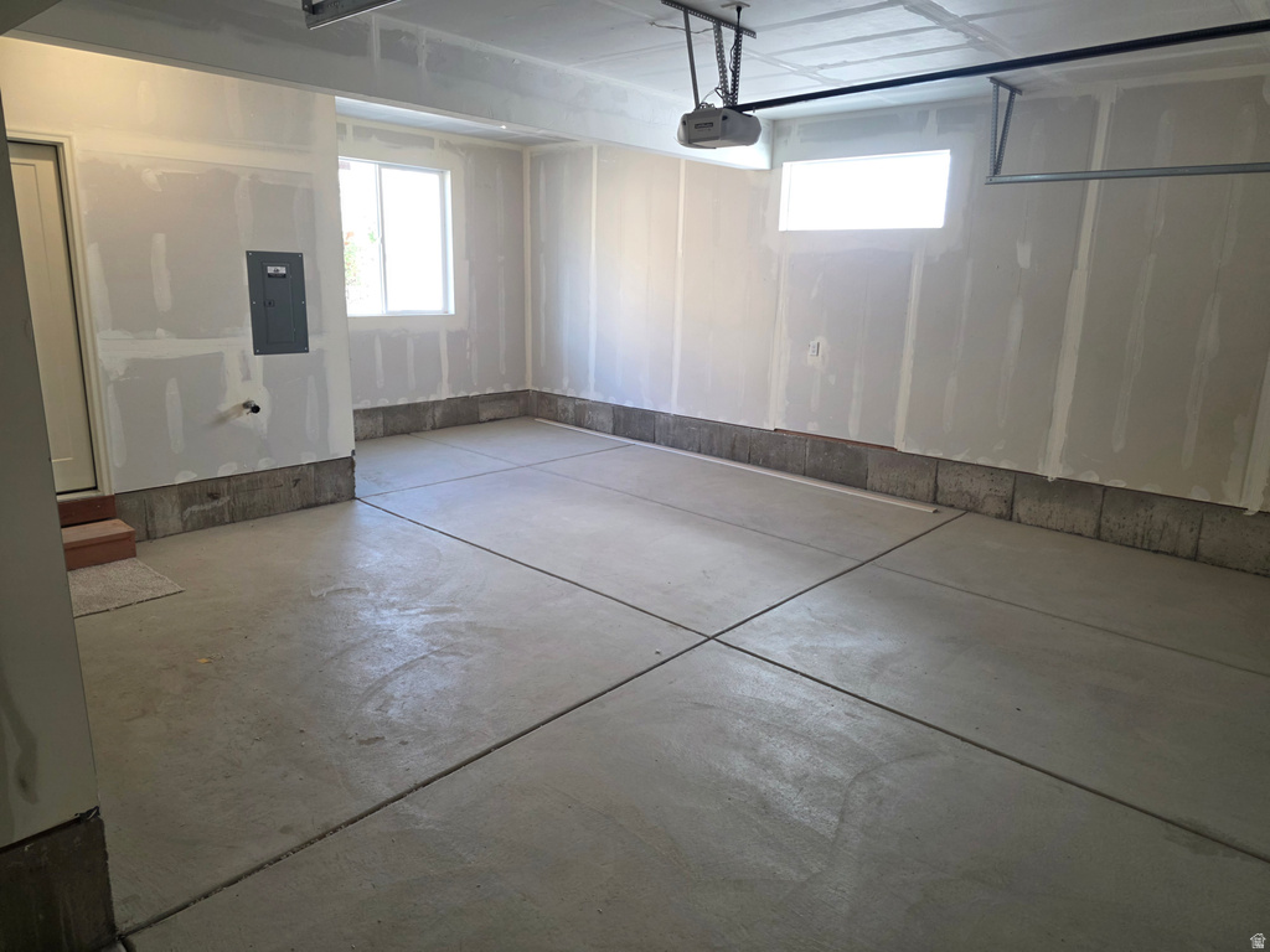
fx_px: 844
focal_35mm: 23
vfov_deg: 58.9
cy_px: 476
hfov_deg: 73.9
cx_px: 635
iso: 160
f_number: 1.7
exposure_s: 1/120
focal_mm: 6.3
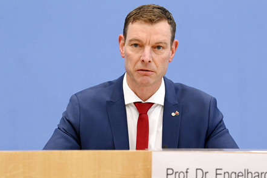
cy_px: 91
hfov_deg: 20.2
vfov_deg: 13.5
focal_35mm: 101
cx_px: 136
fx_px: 748
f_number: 7.1
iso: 6400
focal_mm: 98
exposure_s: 1/500
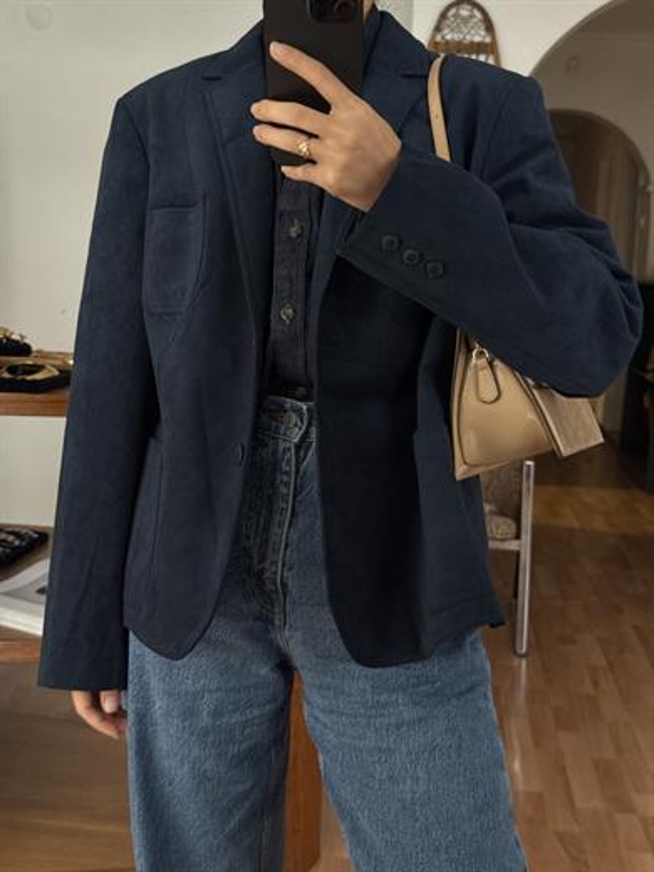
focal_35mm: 48
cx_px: 327
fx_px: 1209
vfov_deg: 39.7
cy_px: 436
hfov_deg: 30.3
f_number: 1.78
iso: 400
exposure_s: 1/40
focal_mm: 6.76
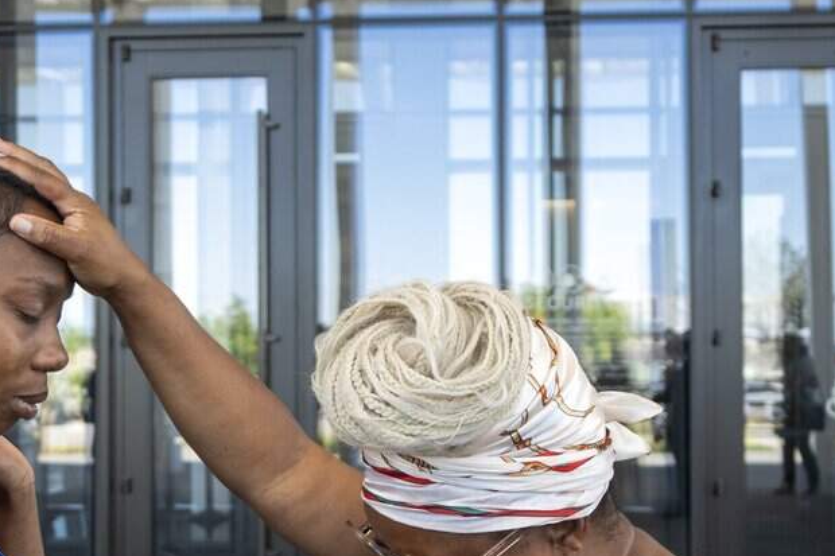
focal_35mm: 60
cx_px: 197
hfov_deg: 32.7
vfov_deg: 21.9
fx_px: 1391
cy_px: 531
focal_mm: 21
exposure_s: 1/320
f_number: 4
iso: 320
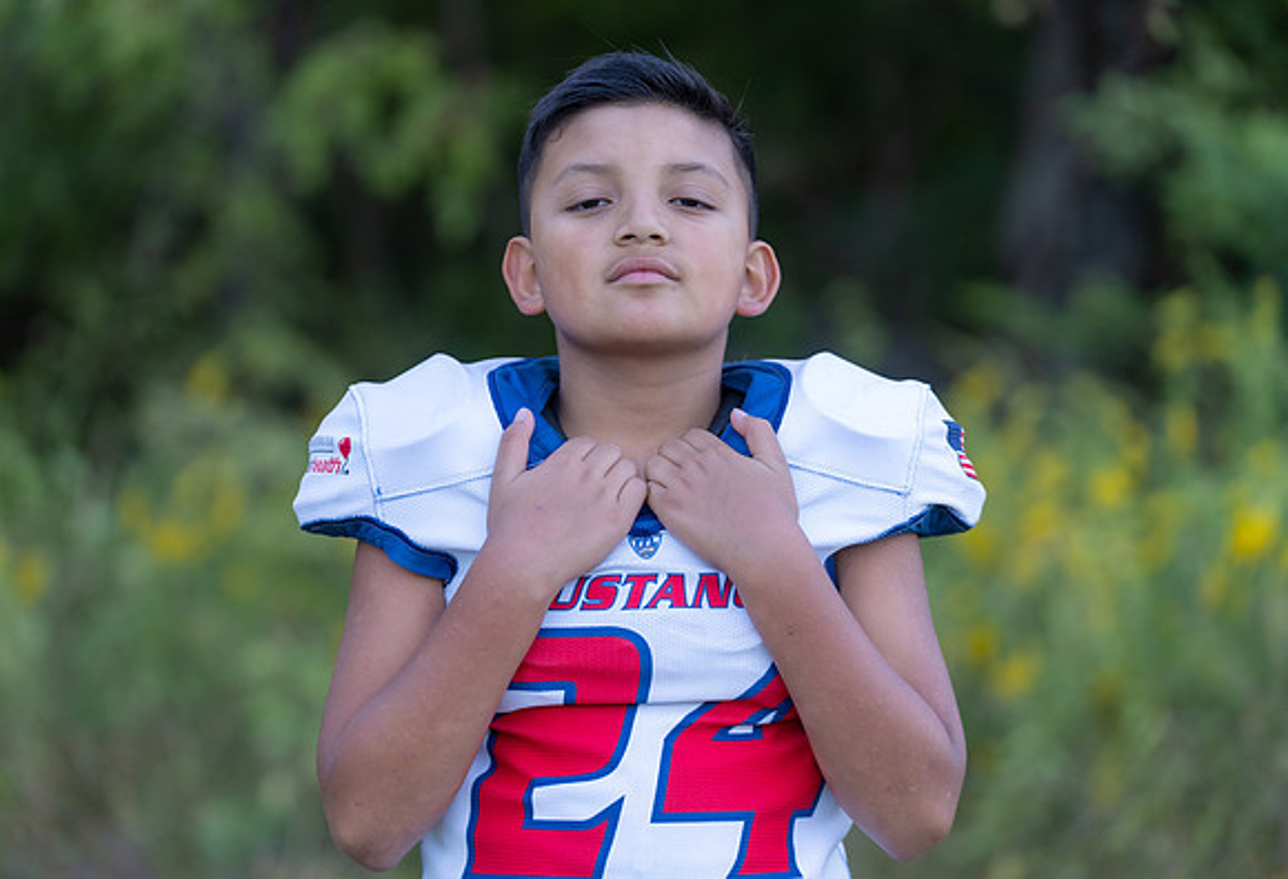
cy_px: 418
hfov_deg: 17.3
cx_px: 598
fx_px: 4239
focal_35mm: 118
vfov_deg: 11.8
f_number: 2.8
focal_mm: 108
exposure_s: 1/320
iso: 400
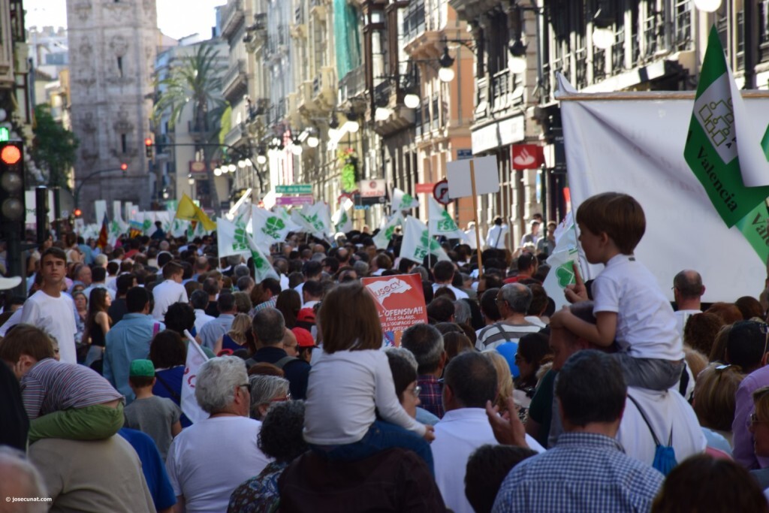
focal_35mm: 210
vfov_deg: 6.5
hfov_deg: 9.8
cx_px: 384
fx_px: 4486
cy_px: 256
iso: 400
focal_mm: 140
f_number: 10
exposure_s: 1/200
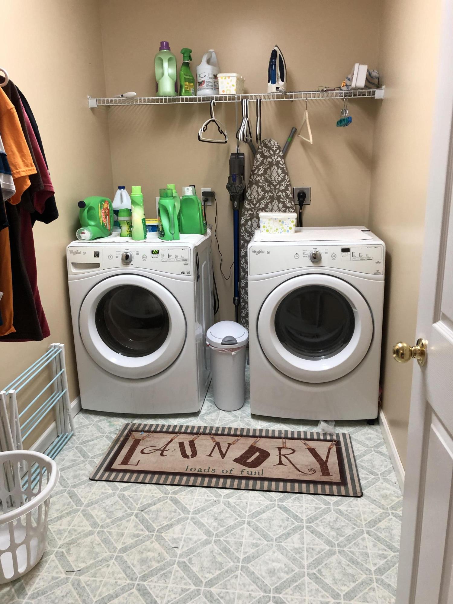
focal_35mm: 28
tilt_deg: -15.5
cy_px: 302
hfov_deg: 49.7
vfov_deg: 63.4
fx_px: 489
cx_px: 226
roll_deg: +0.3
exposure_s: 1/15
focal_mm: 3.99
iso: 40
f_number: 1.8
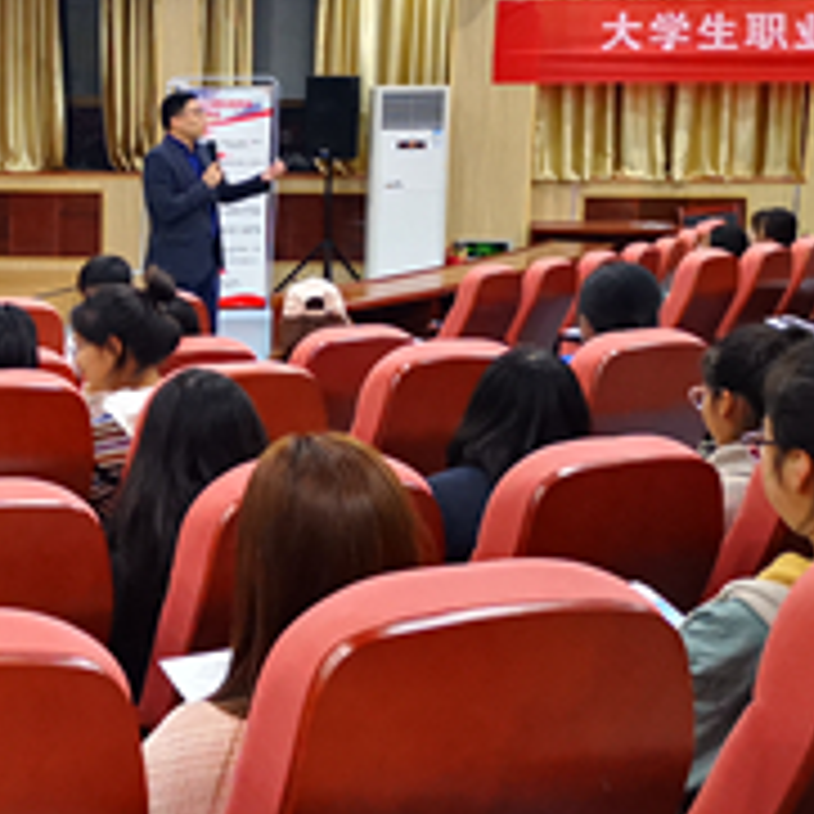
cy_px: 335
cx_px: -90
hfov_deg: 24.3
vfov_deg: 26.1
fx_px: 1756
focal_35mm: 66
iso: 400
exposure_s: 1/50
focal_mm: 4.75
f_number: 1.8
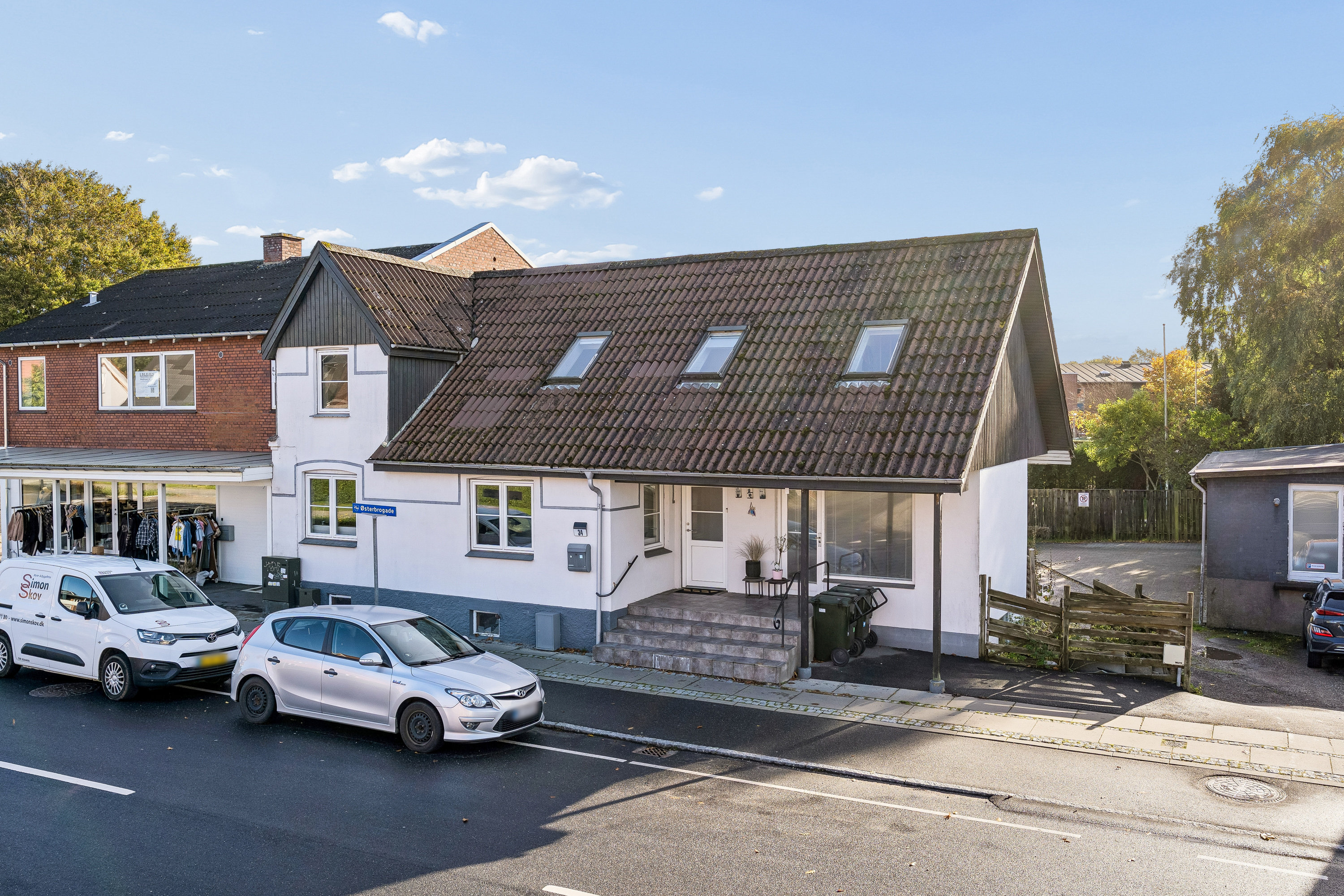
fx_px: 1083
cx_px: 672
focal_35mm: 29
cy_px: 448
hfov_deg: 63.7
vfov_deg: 45.0
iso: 200
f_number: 8
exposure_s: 1/200
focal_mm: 29
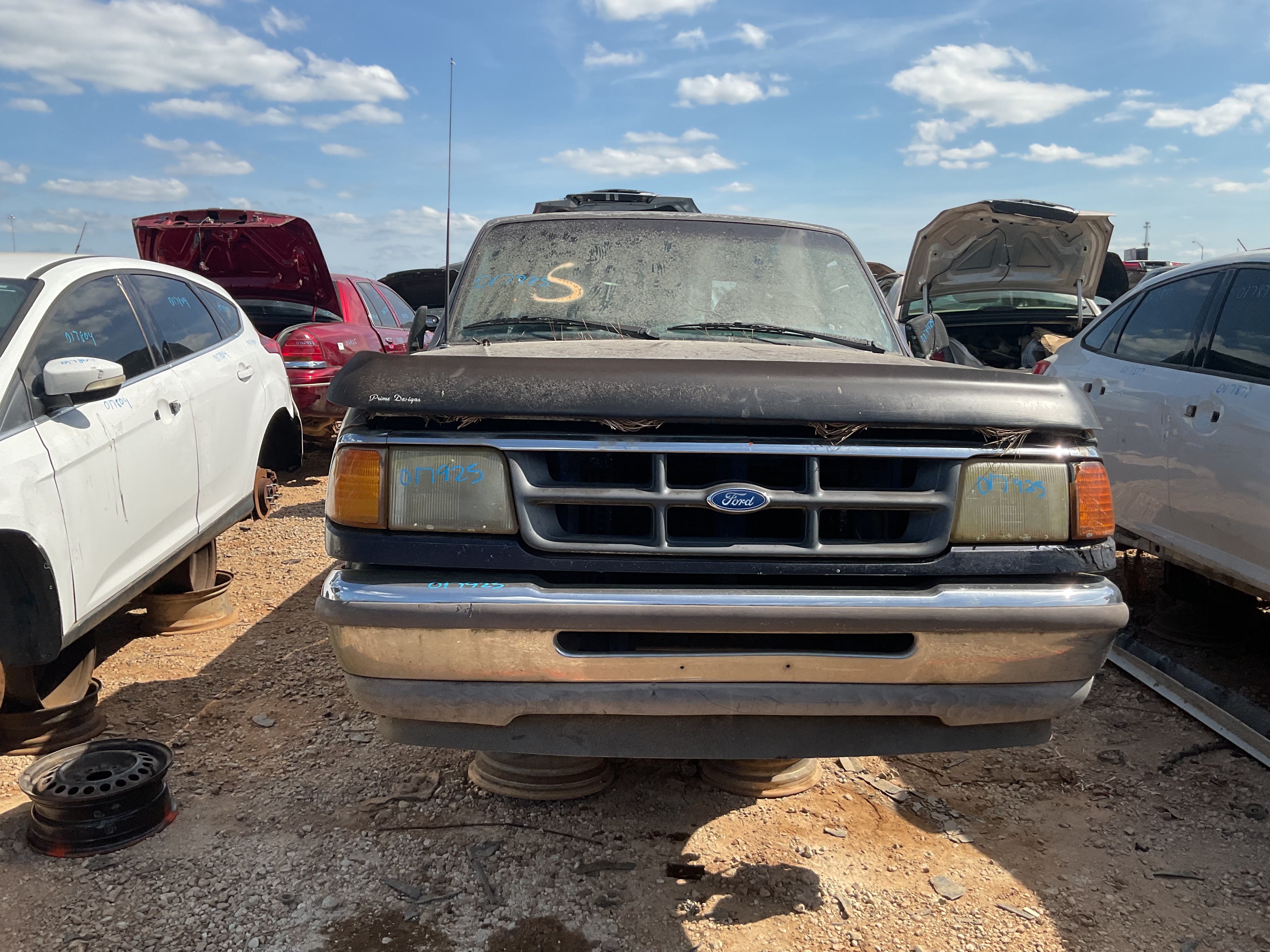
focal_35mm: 29
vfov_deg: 48.2
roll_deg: +4.0
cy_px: 476
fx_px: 1064
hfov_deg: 61.7
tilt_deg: -8.0
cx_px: 635
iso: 16
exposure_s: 1/1626
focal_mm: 3
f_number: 1.8
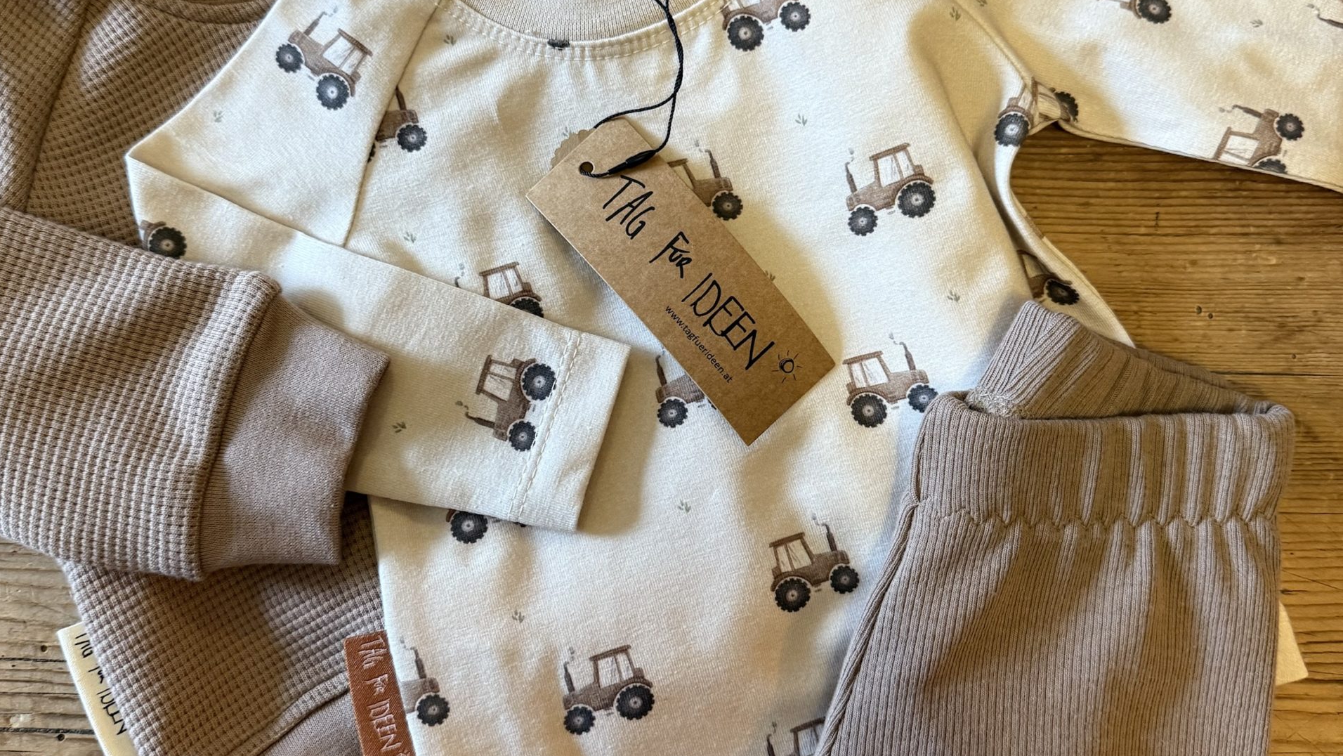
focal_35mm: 35
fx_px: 1247
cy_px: 346
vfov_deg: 33.7
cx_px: 670
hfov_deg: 56.6
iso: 320
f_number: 1.78
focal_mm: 6.76
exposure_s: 1/60
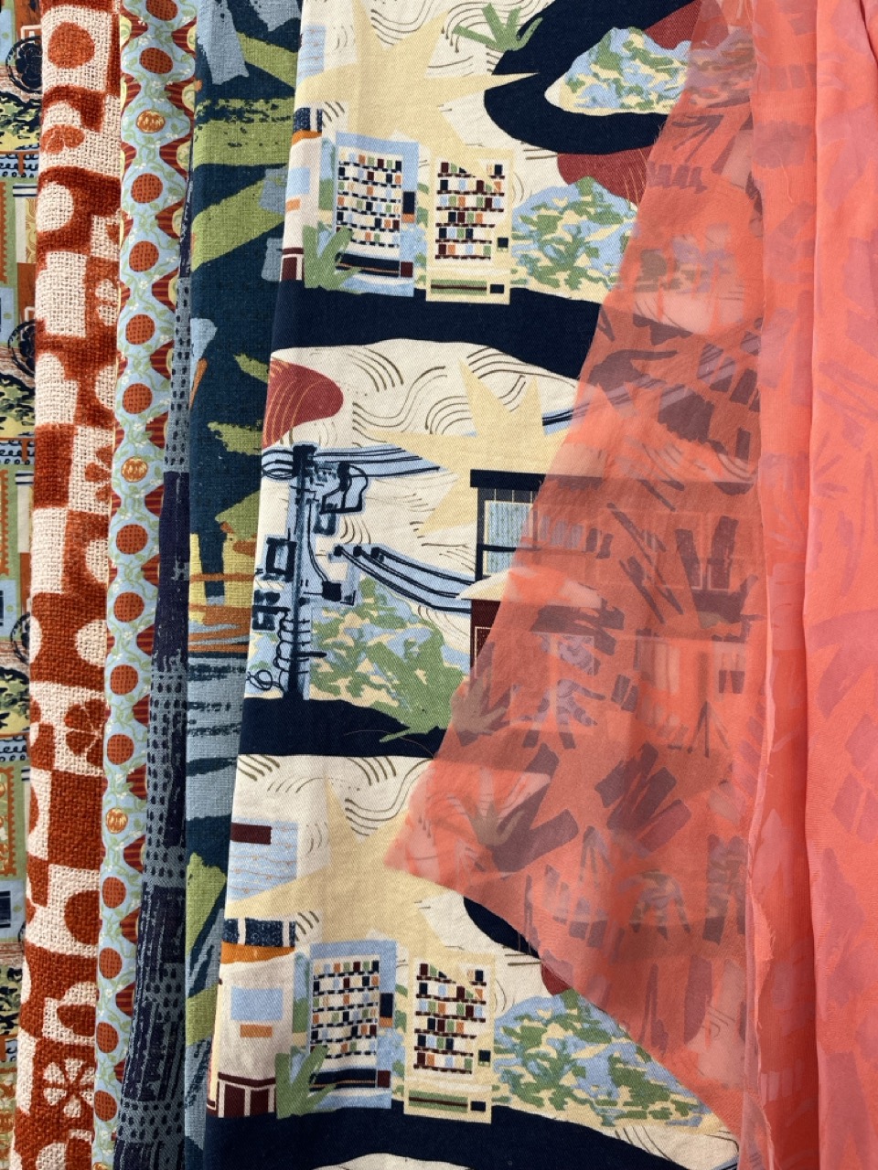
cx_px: 439
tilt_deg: +1.8
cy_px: 585
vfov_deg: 67.3
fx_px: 879
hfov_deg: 53.1
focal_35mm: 26
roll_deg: +0.6
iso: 50
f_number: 1.6
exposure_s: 1/122
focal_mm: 5.1
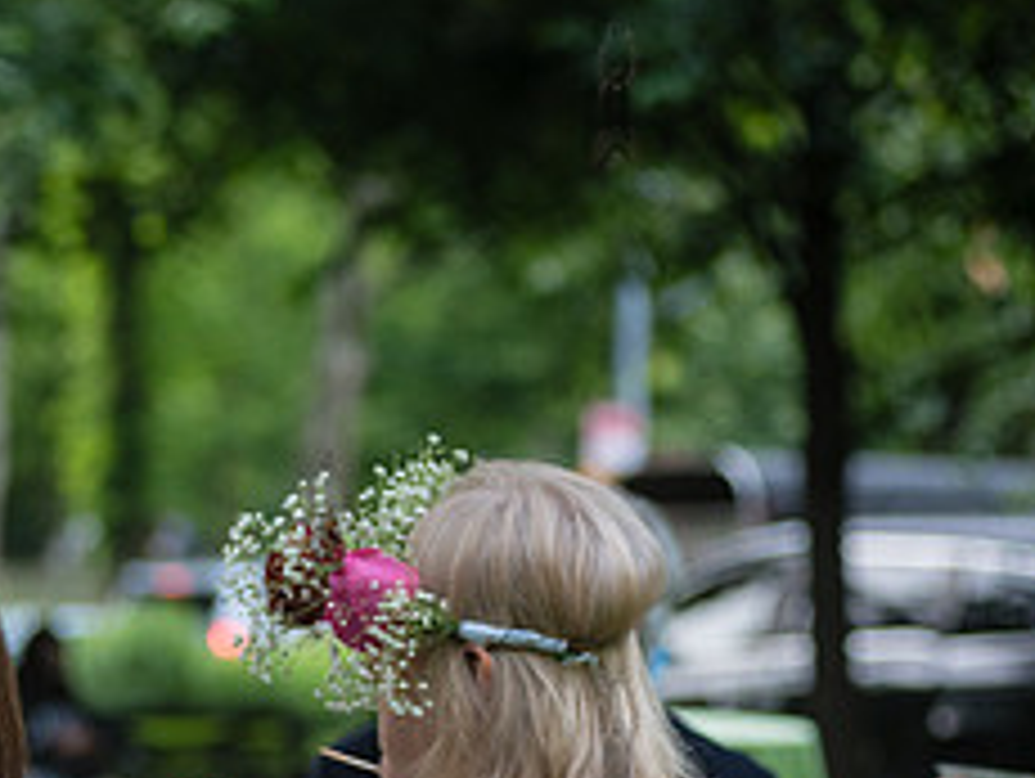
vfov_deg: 6.6
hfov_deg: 8.6
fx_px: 6764
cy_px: 744
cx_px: -256
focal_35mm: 226
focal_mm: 92
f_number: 3.5
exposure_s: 1/640
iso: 1000
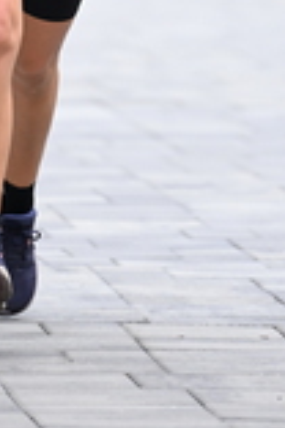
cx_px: 116
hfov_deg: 1.9
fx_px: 8395
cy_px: -255
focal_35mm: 707
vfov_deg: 2.9
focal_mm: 200
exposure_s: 1/1600
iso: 640
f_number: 2.8
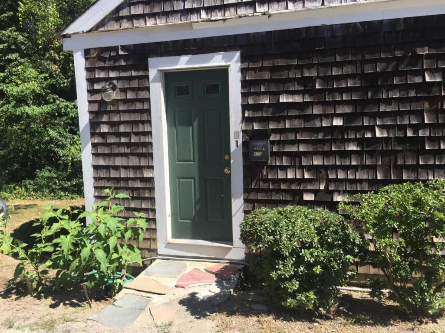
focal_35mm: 29
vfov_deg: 48.2
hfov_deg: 61.7
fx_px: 373
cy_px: 166
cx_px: 222
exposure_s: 1/1163
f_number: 2.2
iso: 32
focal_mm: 4.15
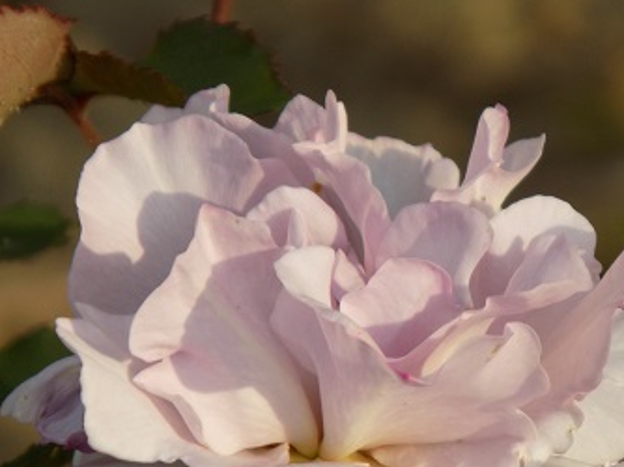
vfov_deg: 1.6
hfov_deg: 2.2
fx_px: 16320
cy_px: 327
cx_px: 417
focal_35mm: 906
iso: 80
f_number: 5.9
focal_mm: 112
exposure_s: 1/200
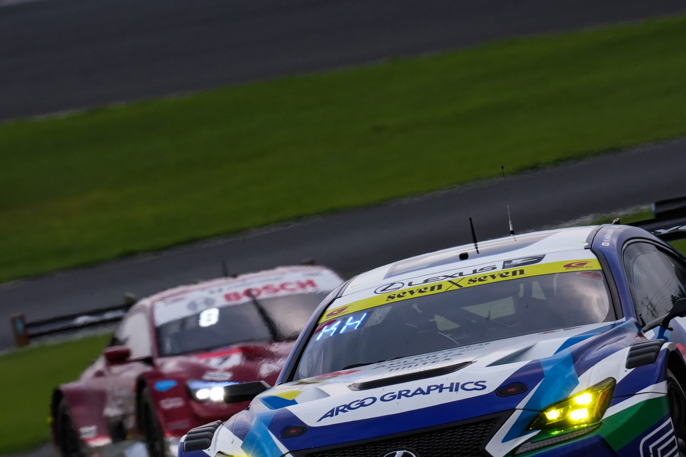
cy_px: 298
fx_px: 21454
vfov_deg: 1.2
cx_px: 273
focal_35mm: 1126
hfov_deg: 1.8
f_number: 11
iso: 500
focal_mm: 600
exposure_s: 1/640
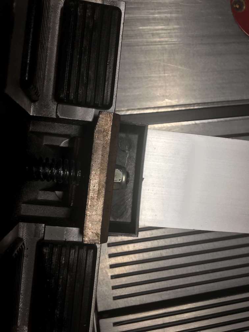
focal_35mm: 29
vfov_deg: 61.7
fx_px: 278
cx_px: 124
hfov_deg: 48.2
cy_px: 166
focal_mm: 4.15
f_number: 2.2
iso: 25
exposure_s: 1/60
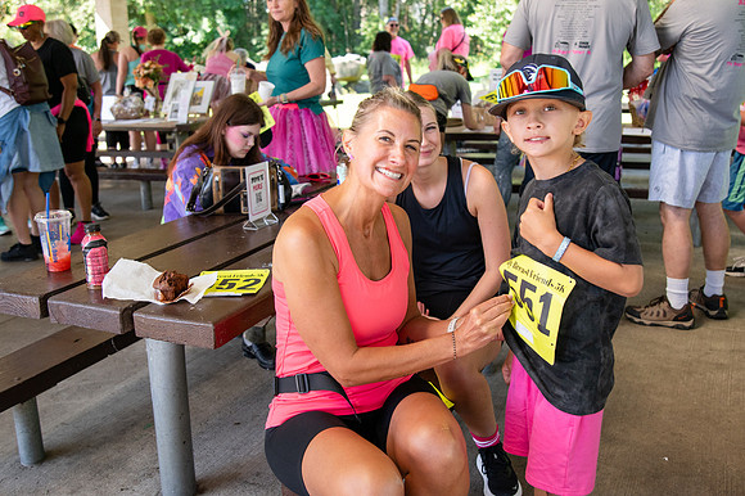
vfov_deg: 36.8
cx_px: 372
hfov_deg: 53.2
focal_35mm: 36
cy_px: 248
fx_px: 745
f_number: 2.8
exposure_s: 1/400
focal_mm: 24
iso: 250
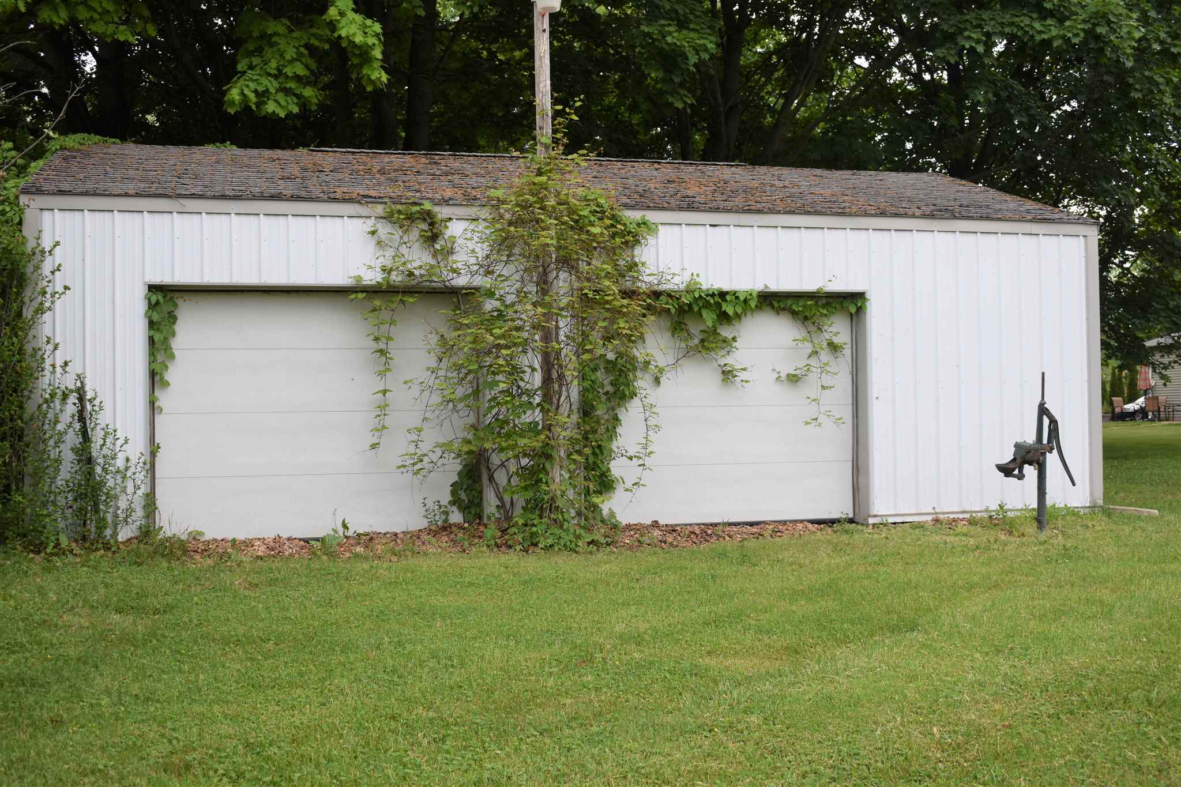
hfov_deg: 49.6
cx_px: 590
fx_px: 1279
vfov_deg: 34.2
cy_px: 394
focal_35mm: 39
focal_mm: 26
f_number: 5.6
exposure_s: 1/250
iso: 250
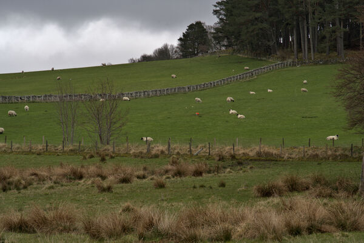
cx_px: 182
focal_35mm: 153
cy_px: 122
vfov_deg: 9.0
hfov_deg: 13.4
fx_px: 1548
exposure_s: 1/160
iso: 250
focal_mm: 153
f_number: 11
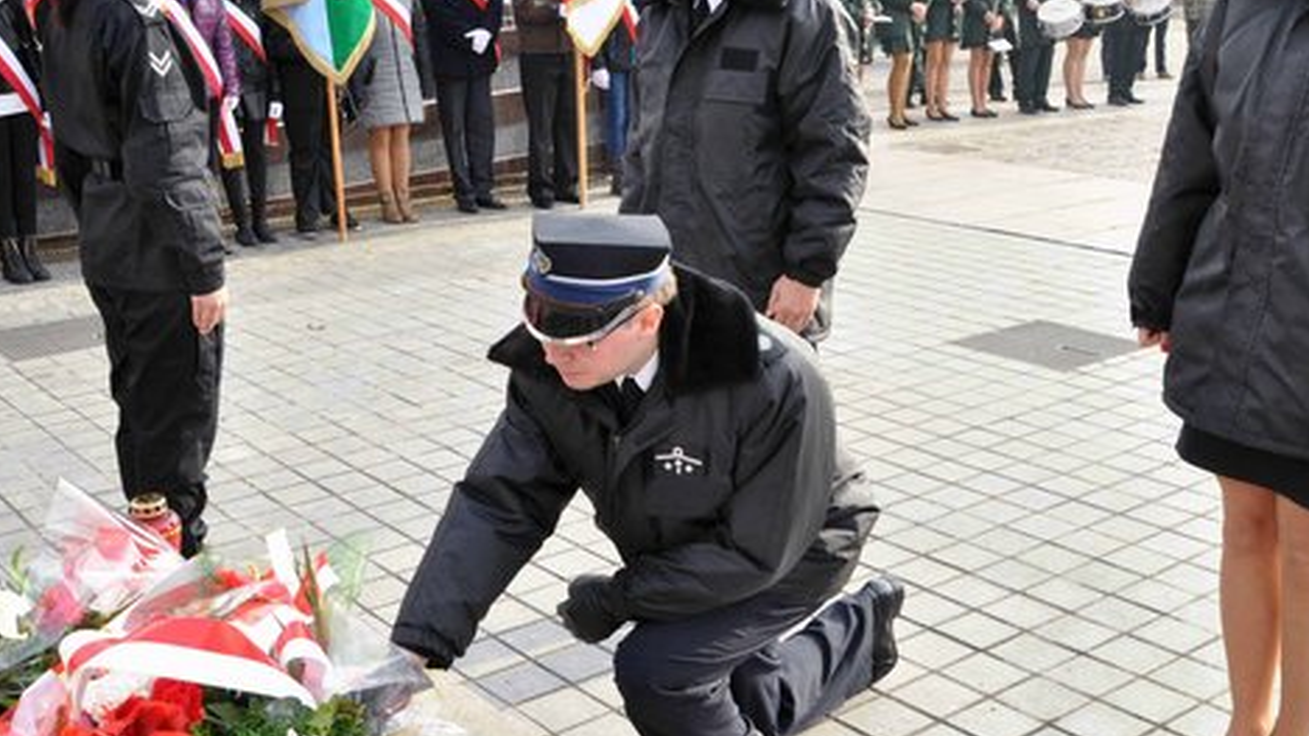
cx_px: 660
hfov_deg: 42.9
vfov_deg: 24.9
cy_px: 364
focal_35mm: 48
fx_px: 1666
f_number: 13
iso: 800
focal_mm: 22
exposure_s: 1/200
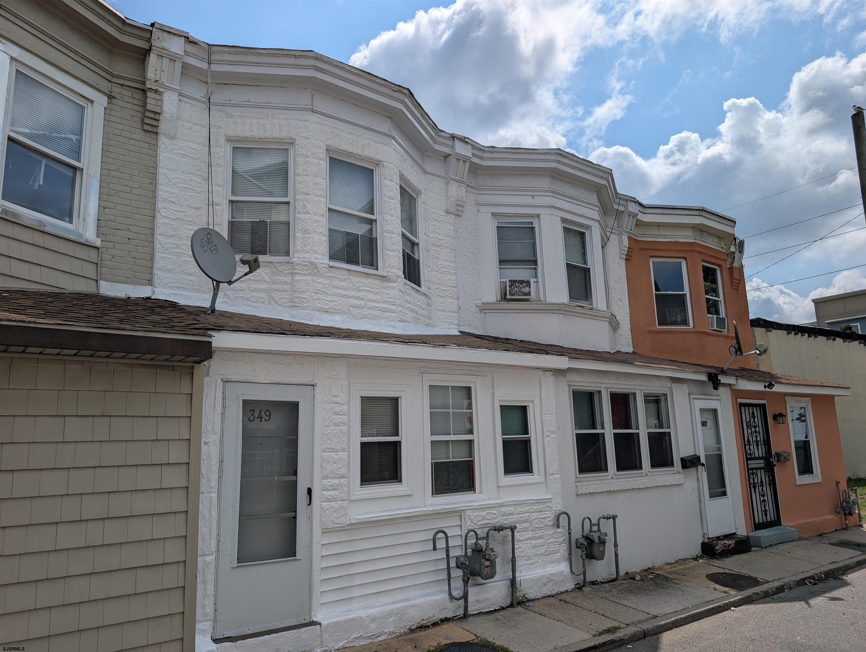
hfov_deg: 71.5
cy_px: 326
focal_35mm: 24
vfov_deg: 56.9
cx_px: 433
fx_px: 601
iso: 18
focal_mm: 6.9
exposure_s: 1/3175
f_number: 1.68
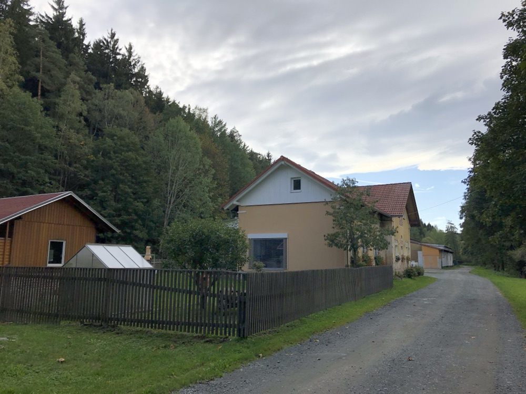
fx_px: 425
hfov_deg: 63.4
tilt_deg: +9.2
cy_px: 197
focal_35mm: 28
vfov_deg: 49.7
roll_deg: -0.5
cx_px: 263
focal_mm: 3.99
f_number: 1.8
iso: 20
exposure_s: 1/2404
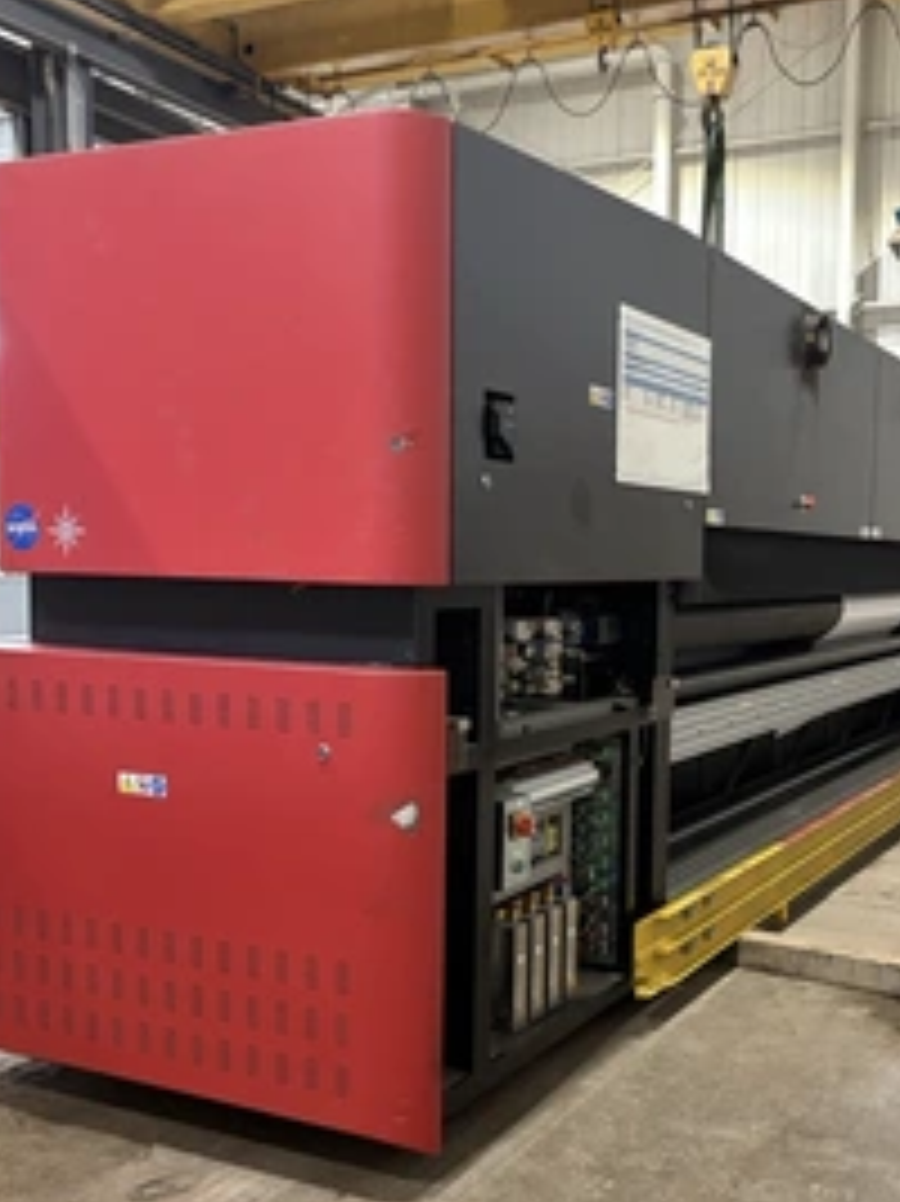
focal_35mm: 39
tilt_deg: -4.6
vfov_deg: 47.8
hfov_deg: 36.5
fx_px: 1353
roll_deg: -1.1
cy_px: 675
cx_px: 580
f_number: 1.6
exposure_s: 1/60
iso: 250
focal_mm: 5.96
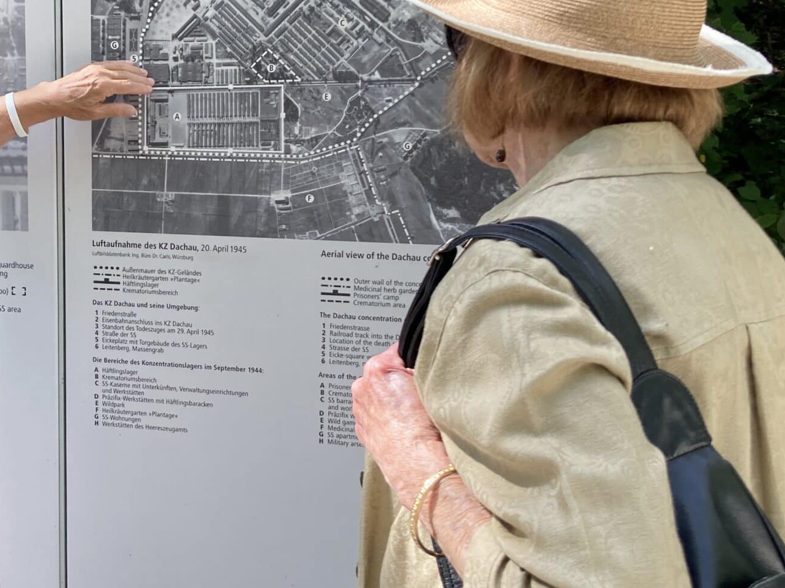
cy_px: 237
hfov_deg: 33.8
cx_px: 142
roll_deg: -0.1
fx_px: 1247
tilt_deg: -9.1
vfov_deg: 26.5
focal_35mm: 55
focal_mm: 3.99
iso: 20
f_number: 1.8
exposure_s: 1/187
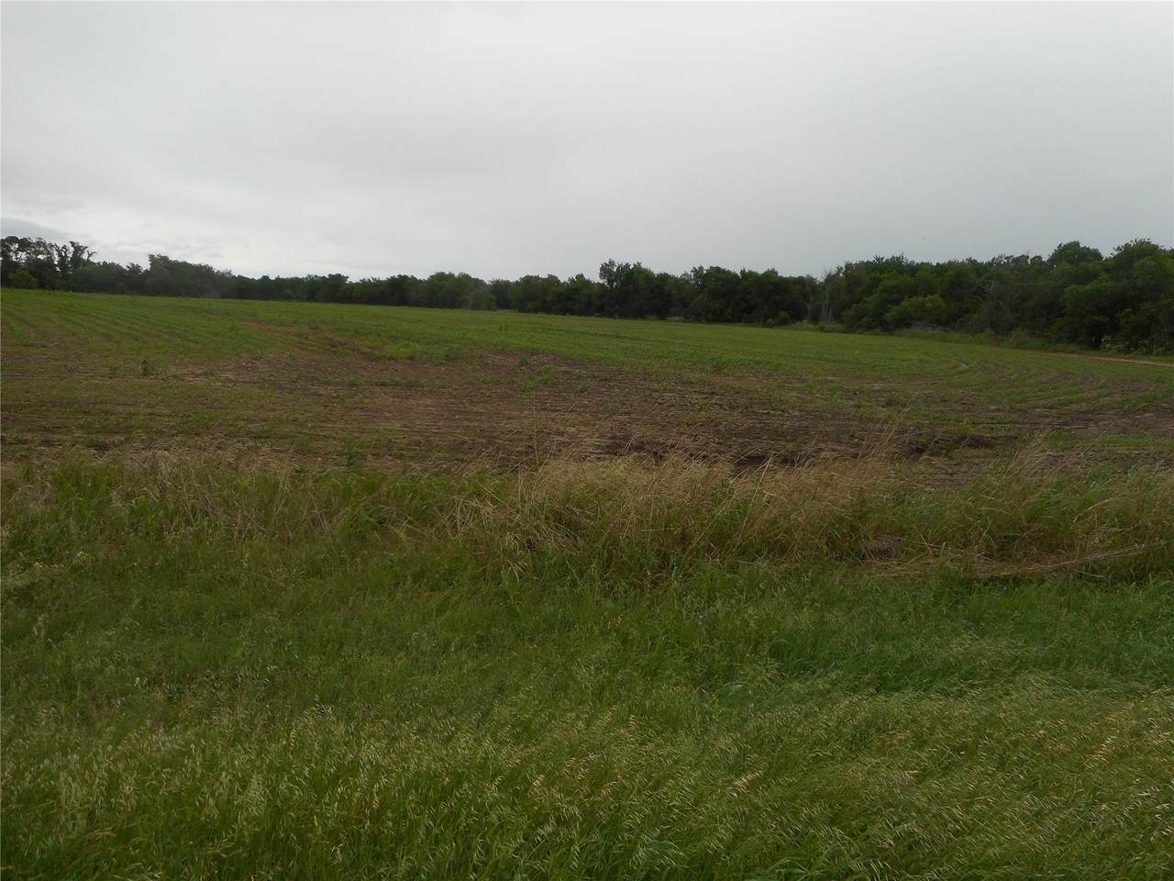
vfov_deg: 54.9
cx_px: 587
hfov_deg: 69.4
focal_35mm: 25
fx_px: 848
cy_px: 440
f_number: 3.7
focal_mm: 4.5
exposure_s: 1/320
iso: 80
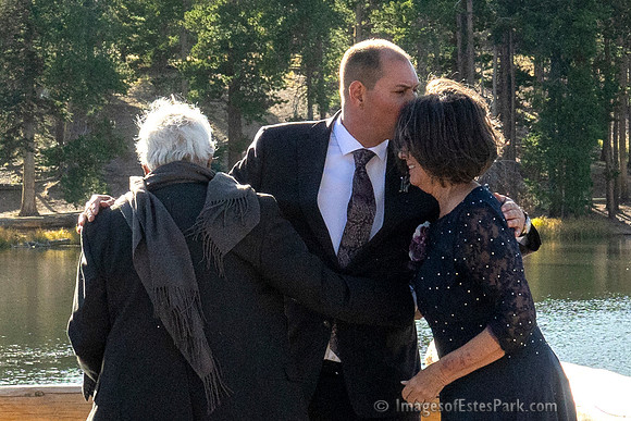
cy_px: 210
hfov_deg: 35.6
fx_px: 982
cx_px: 316
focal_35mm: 56
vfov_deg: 24.2
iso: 200
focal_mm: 20.49
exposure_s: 1/1000
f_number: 4.5
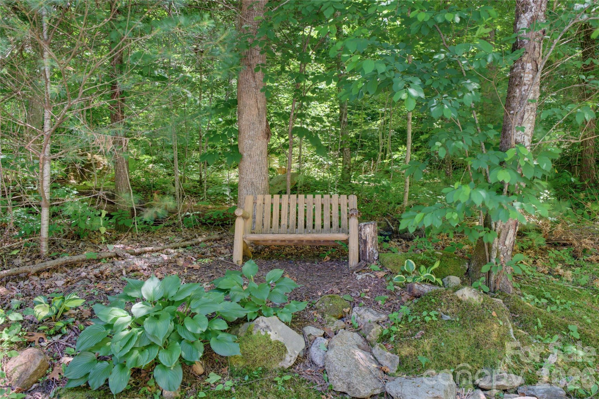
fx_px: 499
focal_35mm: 30
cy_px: 200
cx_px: 300
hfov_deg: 61.9
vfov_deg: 43.6
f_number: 8
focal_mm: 20
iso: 100
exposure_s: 1/1.25
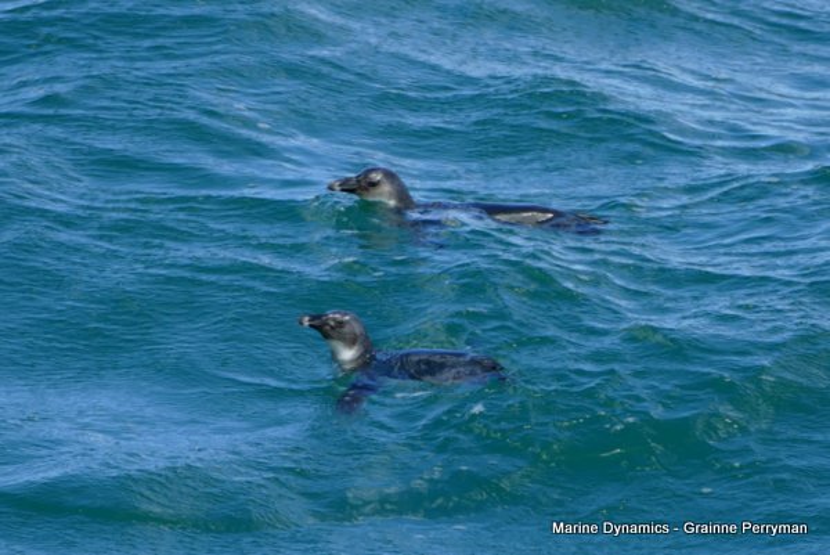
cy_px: 278
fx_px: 9898
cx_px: 415
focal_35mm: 429
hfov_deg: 4.8
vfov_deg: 3.2
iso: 125
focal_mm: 146
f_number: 4
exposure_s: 1/640
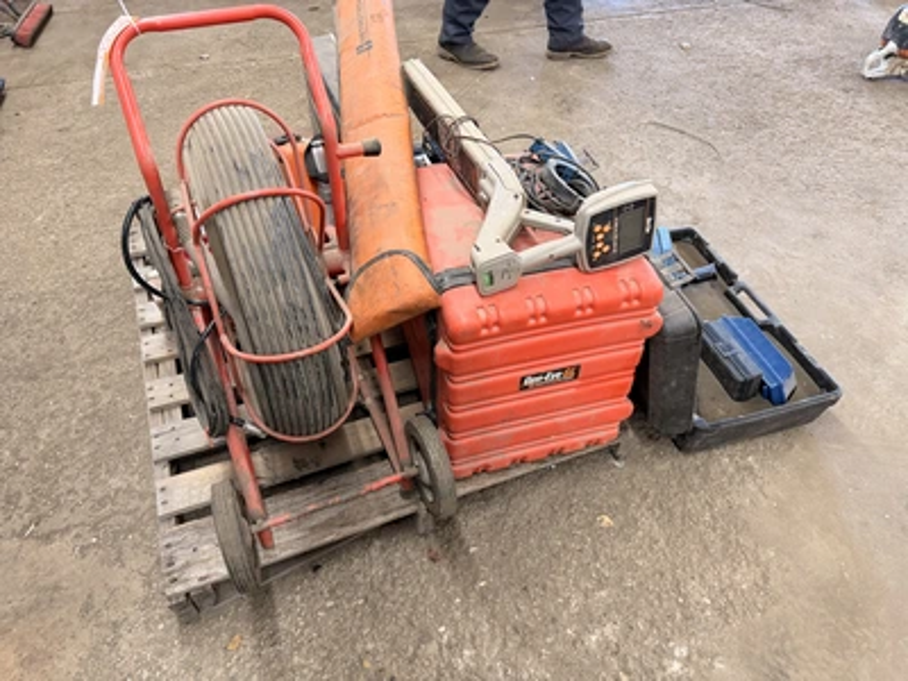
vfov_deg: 56.8
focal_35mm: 24
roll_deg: +0.6
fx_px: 630
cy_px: 340
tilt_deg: -42.3
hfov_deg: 71.6
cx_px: 454
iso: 200
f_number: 1.78
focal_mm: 6.76
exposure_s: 1/60
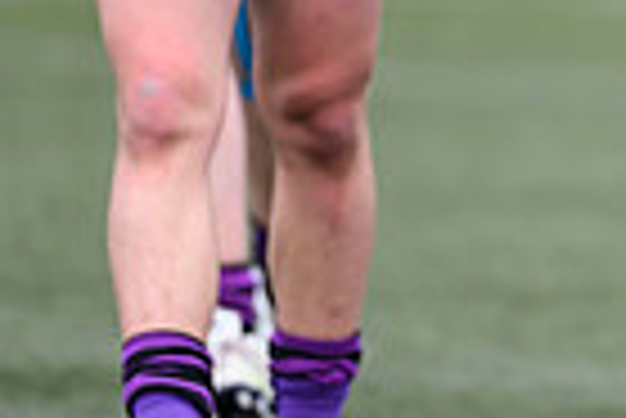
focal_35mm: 1668
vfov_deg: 0.8
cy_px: 2
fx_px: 29035
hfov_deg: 1.2
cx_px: 1198
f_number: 3.2
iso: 500
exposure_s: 1/1600
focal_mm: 400
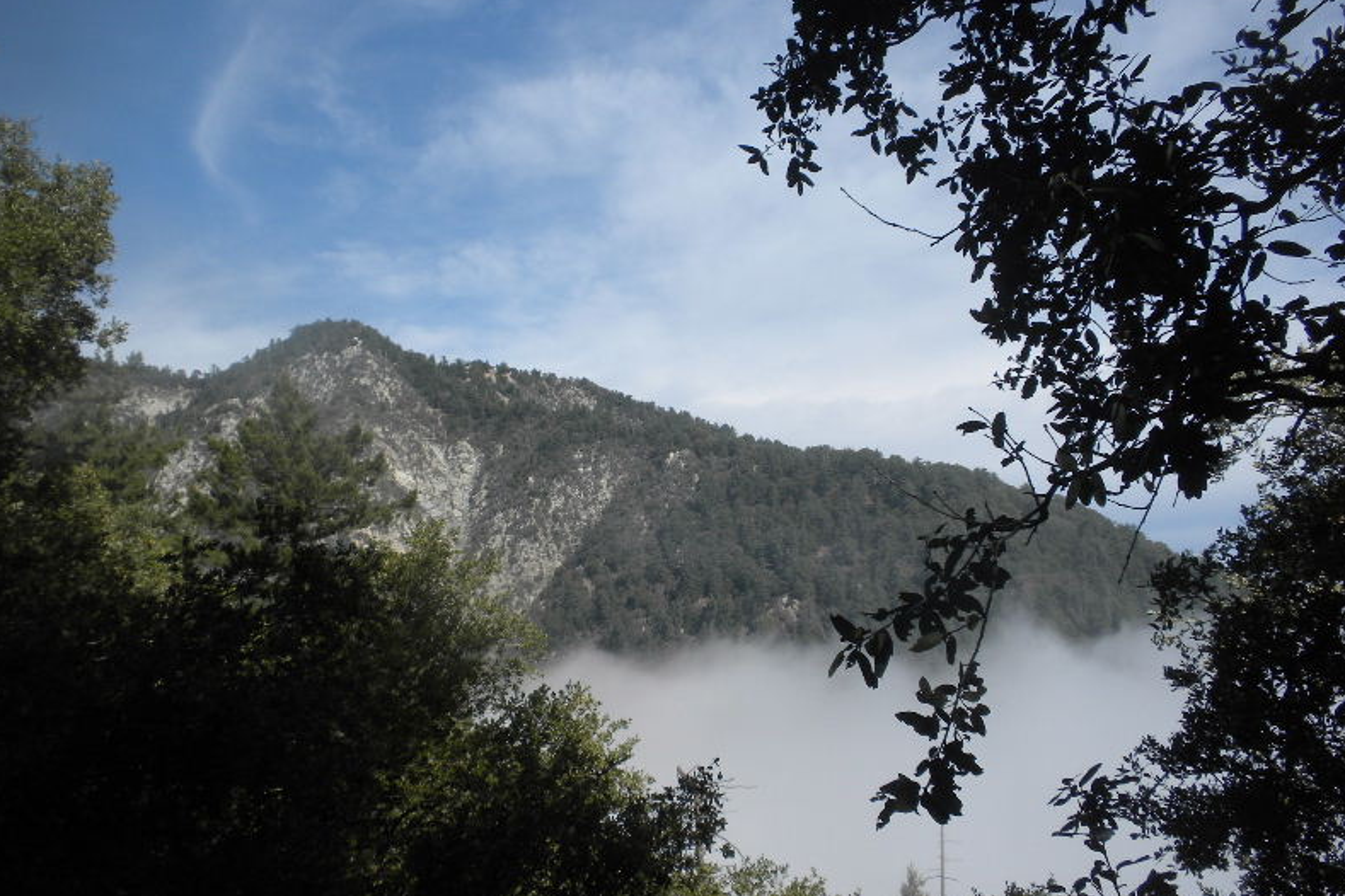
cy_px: 492
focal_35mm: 39
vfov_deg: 34.2
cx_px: 673
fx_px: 1457
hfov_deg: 49.6
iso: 64
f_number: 10
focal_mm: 6.6
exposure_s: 1/150
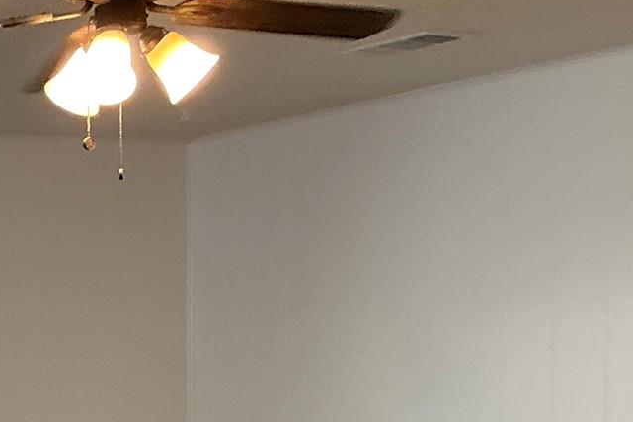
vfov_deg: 14.3
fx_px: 1636
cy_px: 493
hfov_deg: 19.8
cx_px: -228
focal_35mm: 93
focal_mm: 3
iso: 80
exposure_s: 1/60
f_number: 1.8
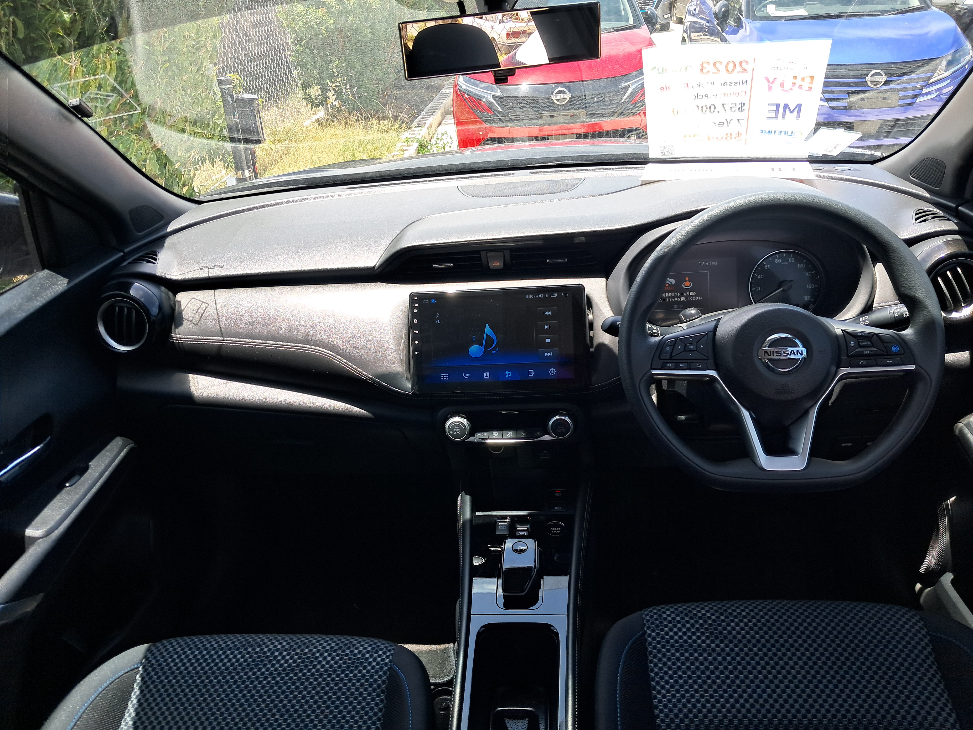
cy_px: 365
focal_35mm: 27
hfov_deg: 65.3
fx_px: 759
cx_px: 486
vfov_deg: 51.4
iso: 50
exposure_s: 1/139
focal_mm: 4
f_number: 1.8
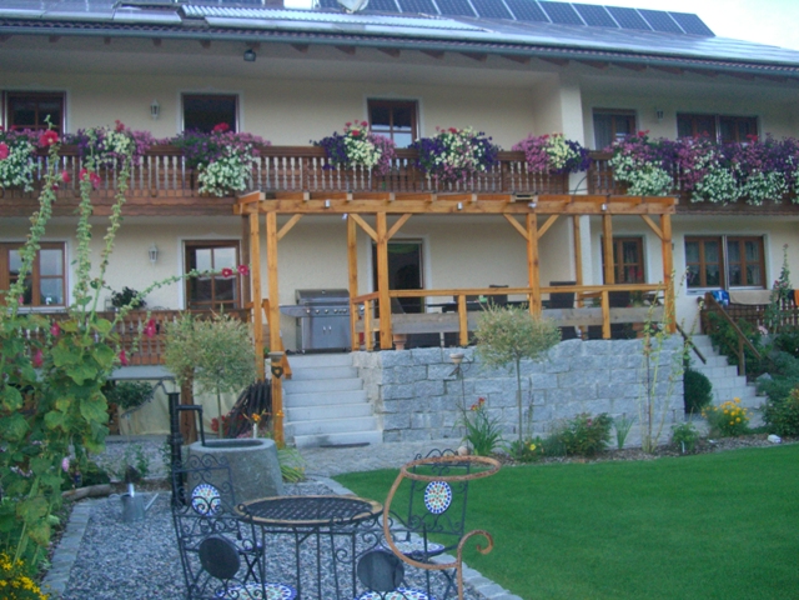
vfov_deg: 37.7
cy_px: 300
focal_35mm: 38
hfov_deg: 49.0
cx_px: 400
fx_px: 877
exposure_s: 1/60
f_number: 2.8
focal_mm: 7.9
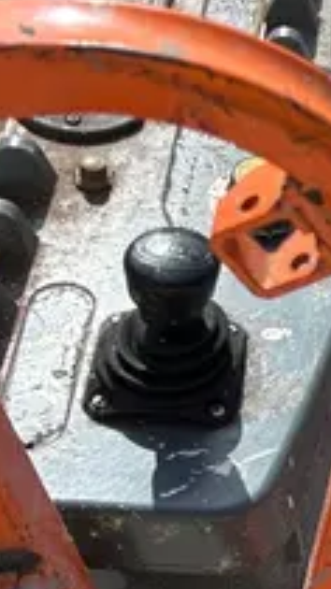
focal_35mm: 99
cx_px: 648
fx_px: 1546
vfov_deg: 21.5
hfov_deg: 11.2
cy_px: 226
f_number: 1.5
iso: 50
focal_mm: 5.7
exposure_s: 1/4115
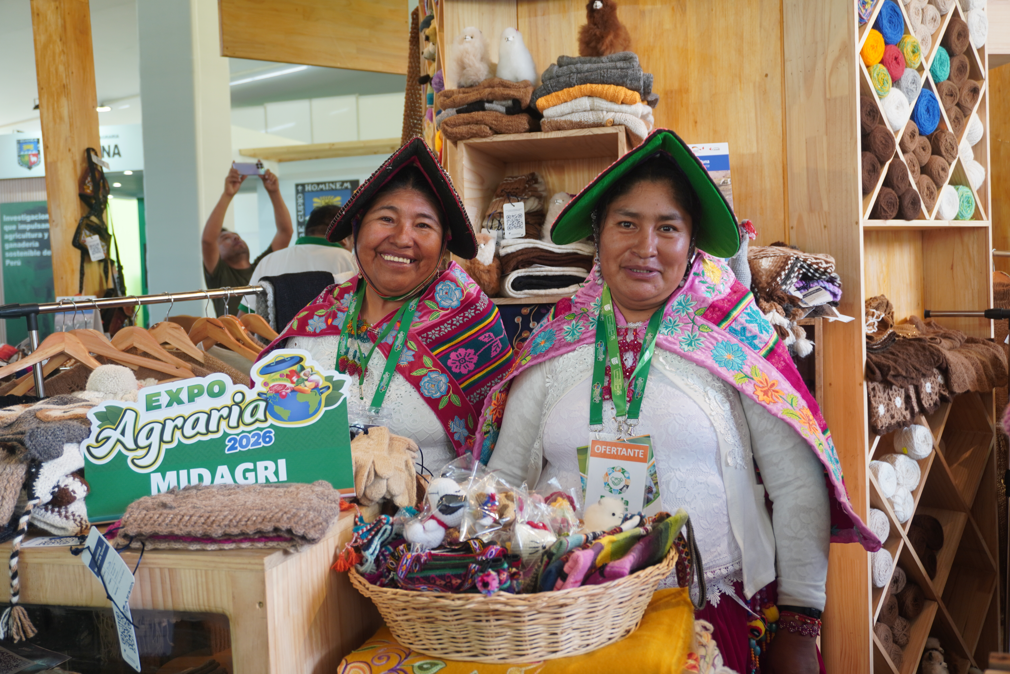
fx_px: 1010
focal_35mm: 36
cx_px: 505
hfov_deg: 53.1
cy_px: 337
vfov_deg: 36.9
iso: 160
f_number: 4.5
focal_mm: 24
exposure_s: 1/40
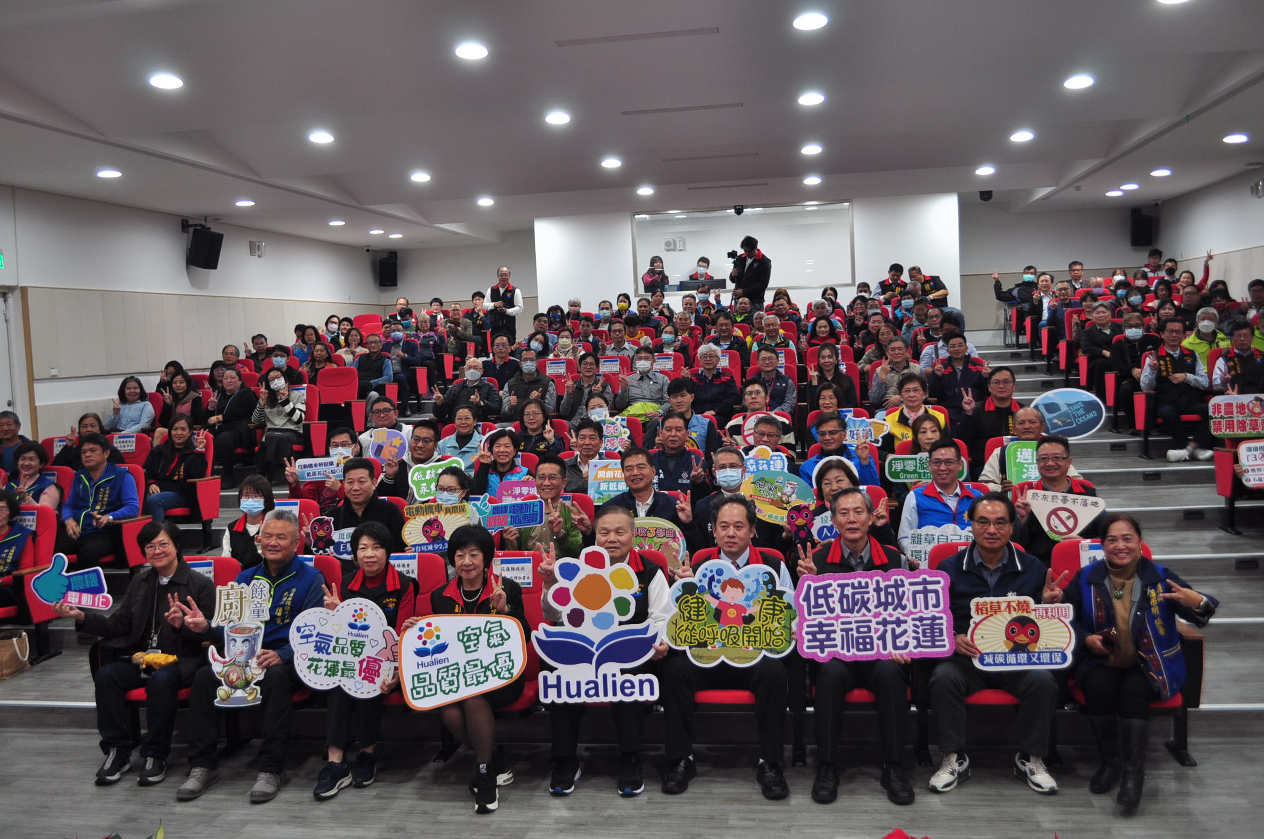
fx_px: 1157
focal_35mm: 33
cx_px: 632
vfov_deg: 39.9
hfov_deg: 57.3
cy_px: 420
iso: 250
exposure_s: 1/50
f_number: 4
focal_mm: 22
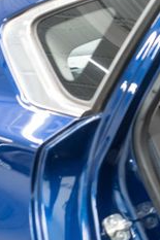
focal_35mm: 77
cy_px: 204
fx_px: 514
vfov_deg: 25.7
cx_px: 326
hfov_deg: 14.5
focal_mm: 28
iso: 1600
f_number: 3.2
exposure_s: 1/60
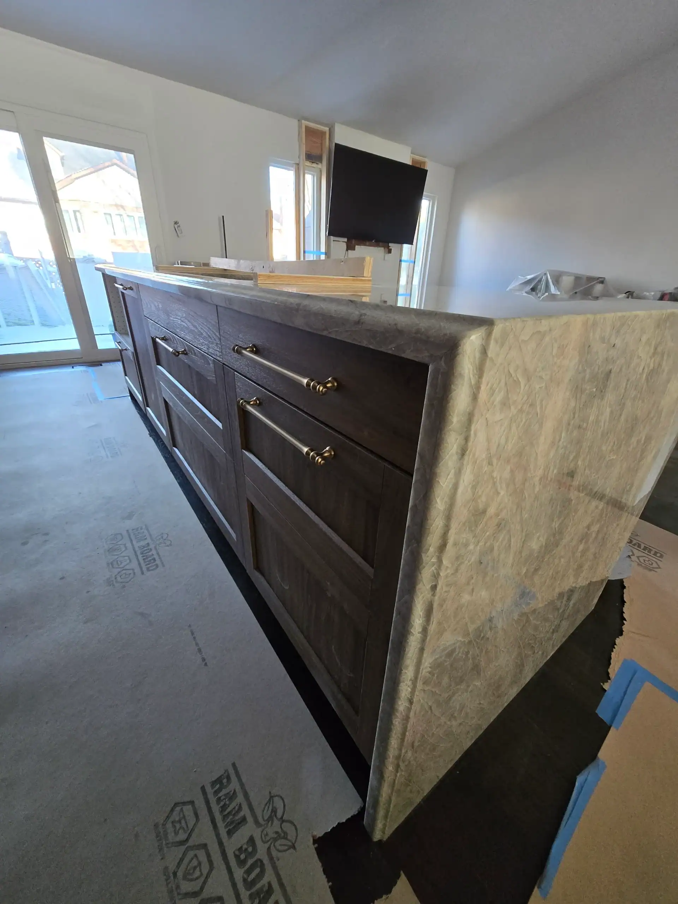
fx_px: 339
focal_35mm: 13
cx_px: 339
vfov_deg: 106.2
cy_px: 452
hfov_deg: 89.9
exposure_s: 1/60
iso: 250
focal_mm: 1.7
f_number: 2.2
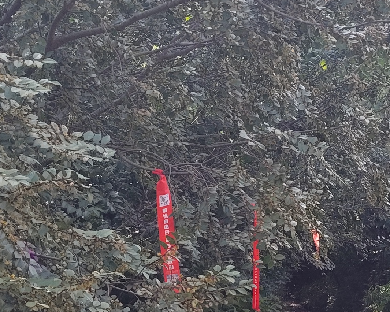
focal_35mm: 86
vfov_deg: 17.3
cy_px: 344
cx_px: 331
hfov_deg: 21.8
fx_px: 993
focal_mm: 6.14
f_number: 1.65
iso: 50
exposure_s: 1/344
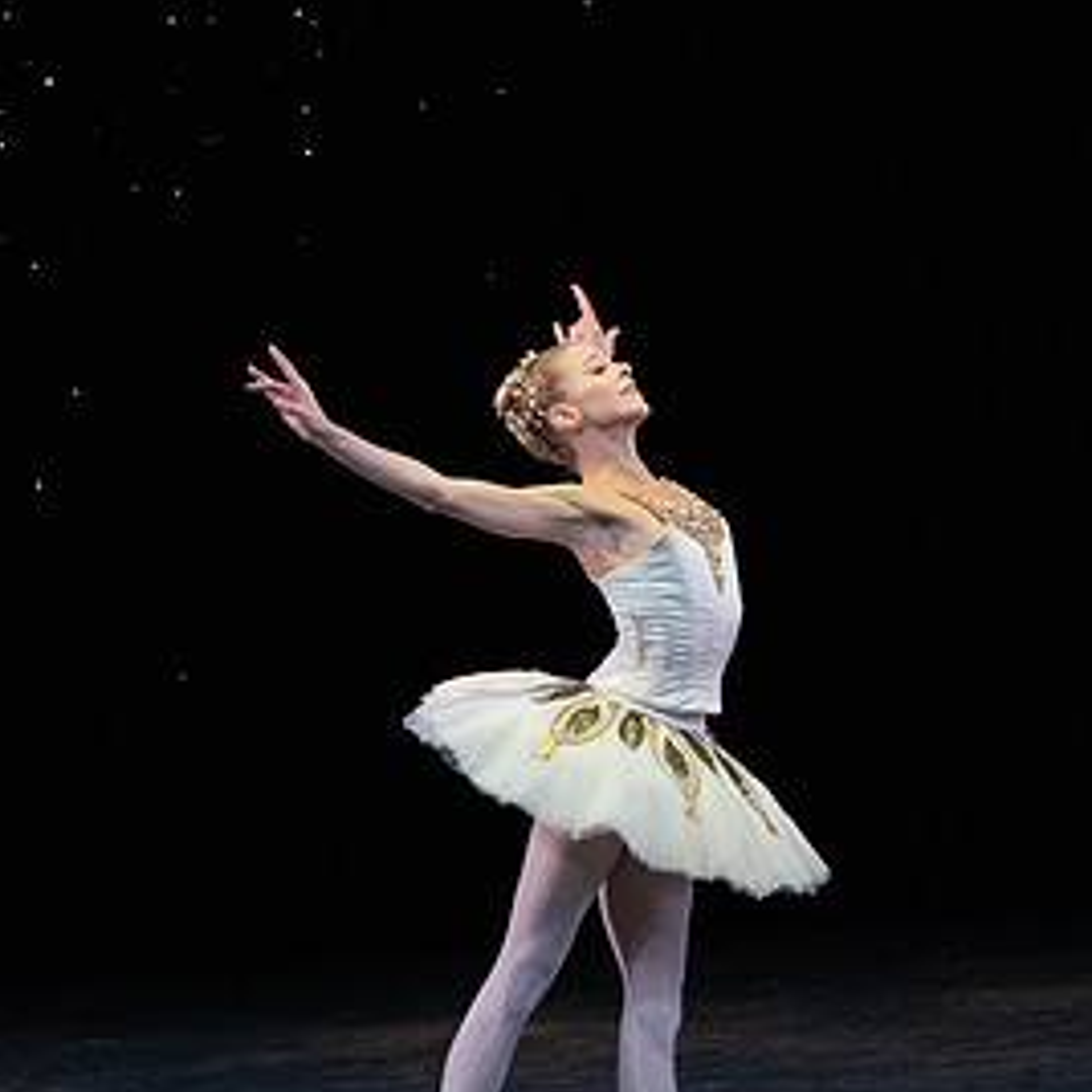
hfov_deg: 3.0
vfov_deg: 3.0
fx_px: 20843
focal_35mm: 584
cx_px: 460
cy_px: 784
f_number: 11
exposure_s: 1/500
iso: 20000
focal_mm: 318
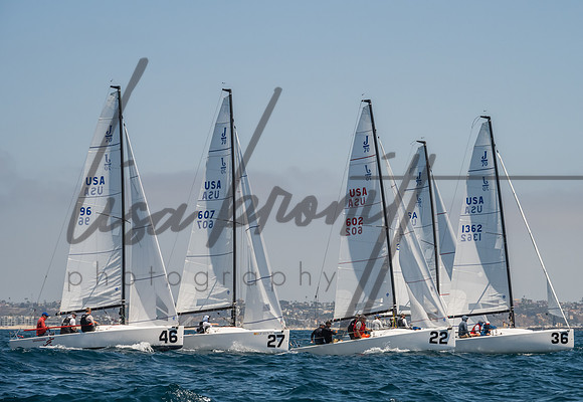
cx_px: 336
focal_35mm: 138
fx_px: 2251
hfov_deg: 14.8
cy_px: 177
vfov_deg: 10.2
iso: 800
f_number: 8
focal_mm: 115
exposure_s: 1/1000
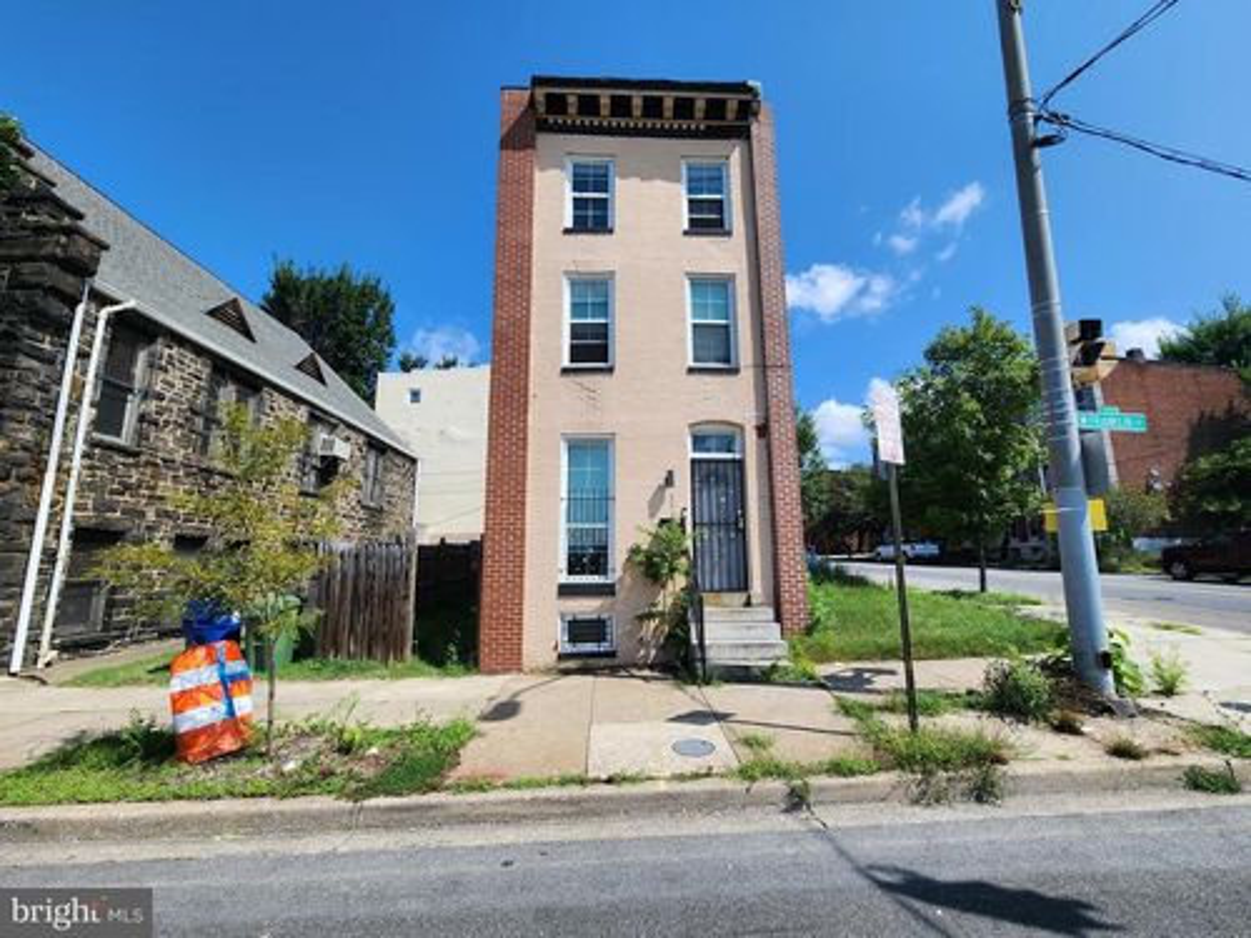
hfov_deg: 106.2
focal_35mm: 13
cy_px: 469
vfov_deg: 89.9
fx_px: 470
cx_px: 626
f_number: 2.2
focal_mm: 2.2
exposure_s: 1/2071
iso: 50
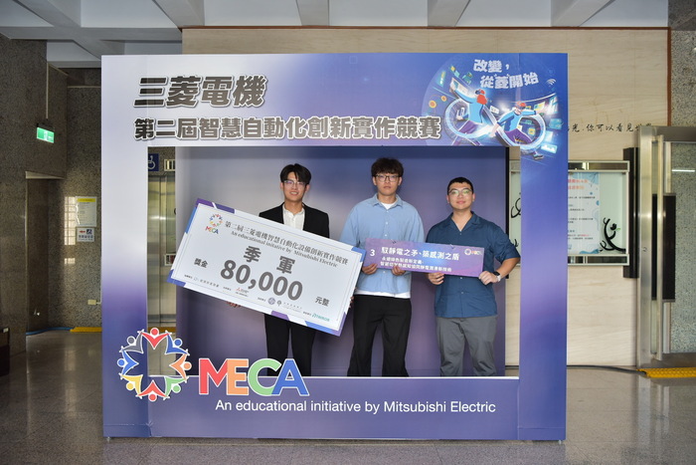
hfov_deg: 61.9
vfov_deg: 43.6
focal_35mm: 30
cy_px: 232
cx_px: 348
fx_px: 580
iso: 400
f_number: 4.5
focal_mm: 30
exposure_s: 1/160
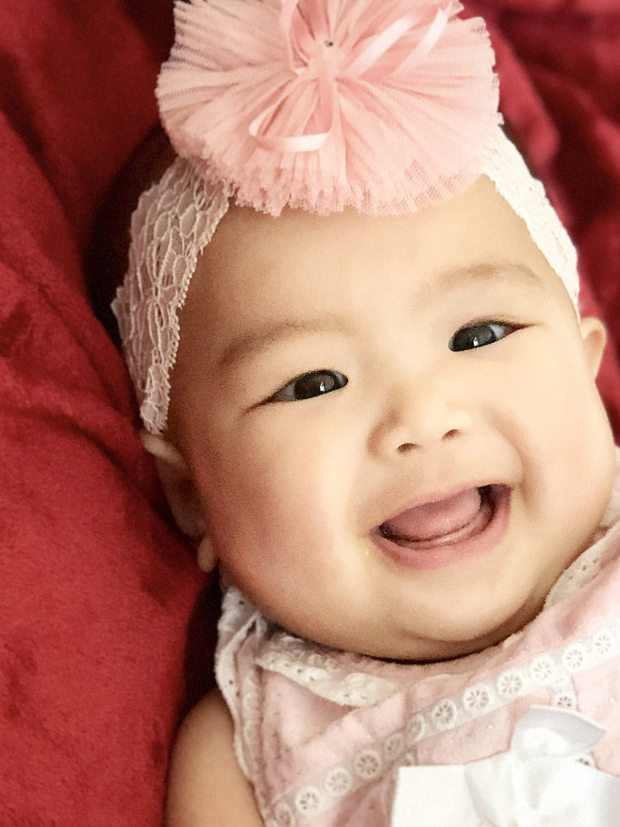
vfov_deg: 20.6
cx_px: 415
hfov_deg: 15.5
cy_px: 516
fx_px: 2269
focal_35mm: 95
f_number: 2.4
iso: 500
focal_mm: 6
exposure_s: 1/50
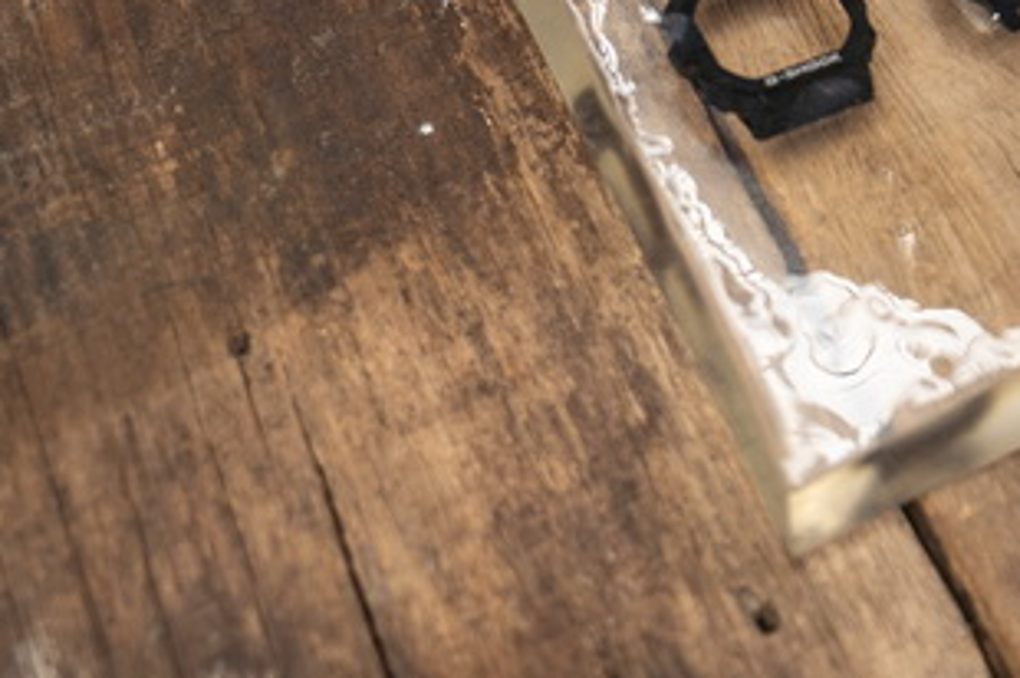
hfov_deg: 20.3
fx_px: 2682
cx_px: 1194
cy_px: -286
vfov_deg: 13.7
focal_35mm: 95
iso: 100
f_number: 2.8
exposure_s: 1/250
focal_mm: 32.6
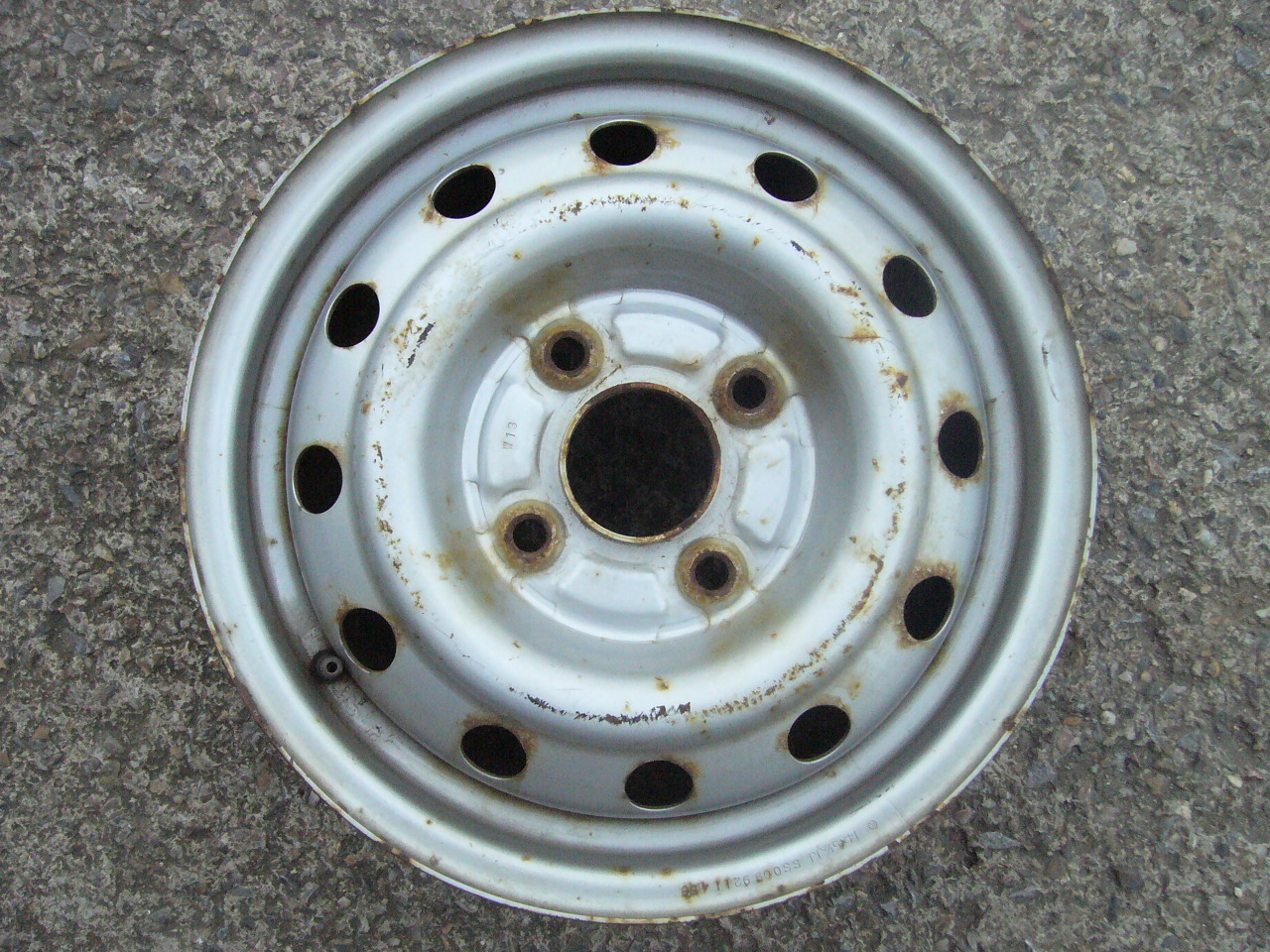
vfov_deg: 40.7
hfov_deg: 52.6
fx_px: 1284
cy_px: 476
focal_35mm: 35
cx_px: 635
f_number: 5.6
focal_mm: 5.8
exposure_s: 1/400
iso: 400
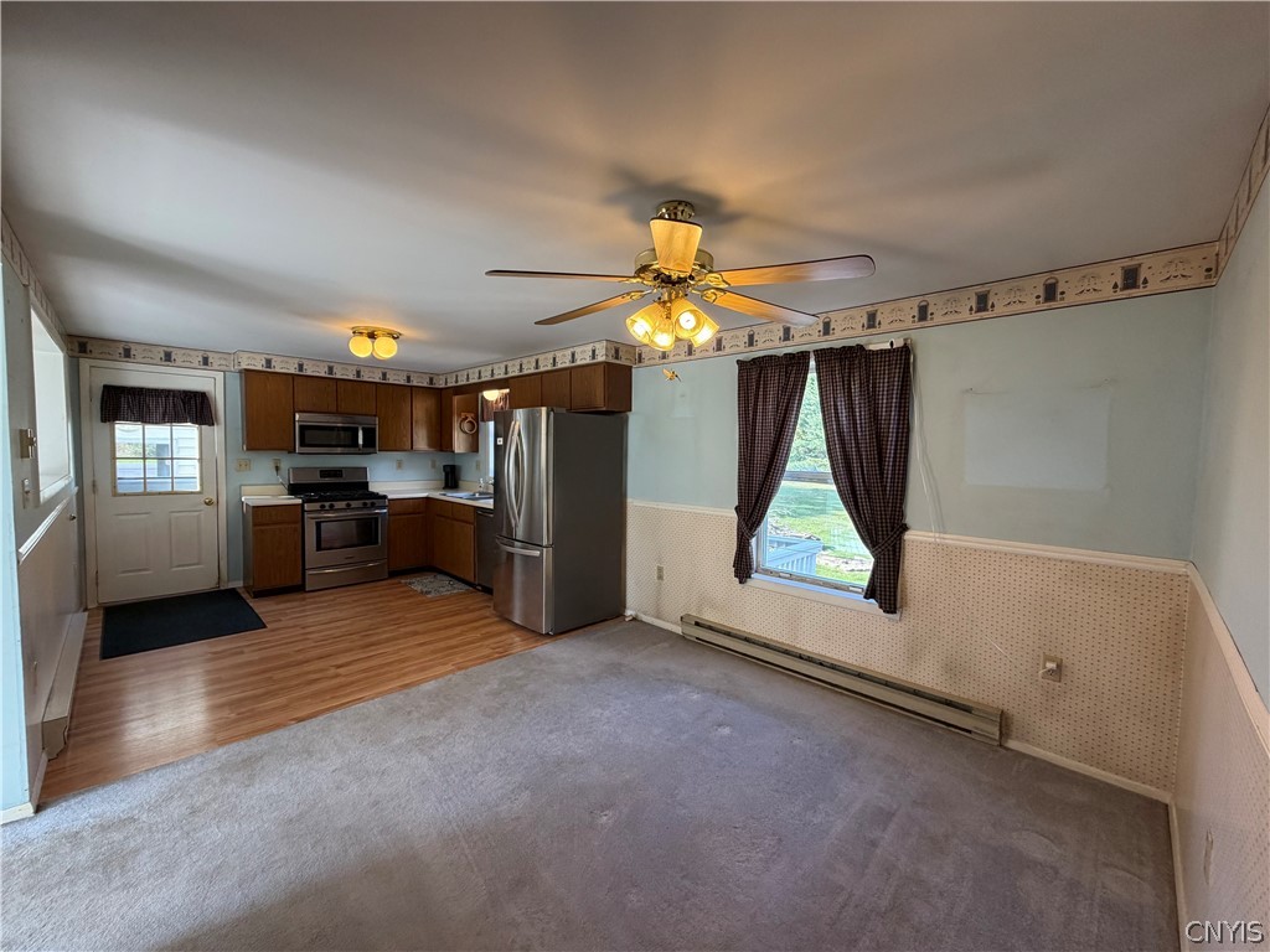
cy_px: 476
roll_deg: -0.6
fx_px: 514
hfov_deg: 102.1
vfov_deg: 85.7
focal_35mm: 14
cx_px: 635
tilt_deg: -2.4
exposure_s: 1/120
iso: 200
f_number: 2.2
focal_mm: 2.22
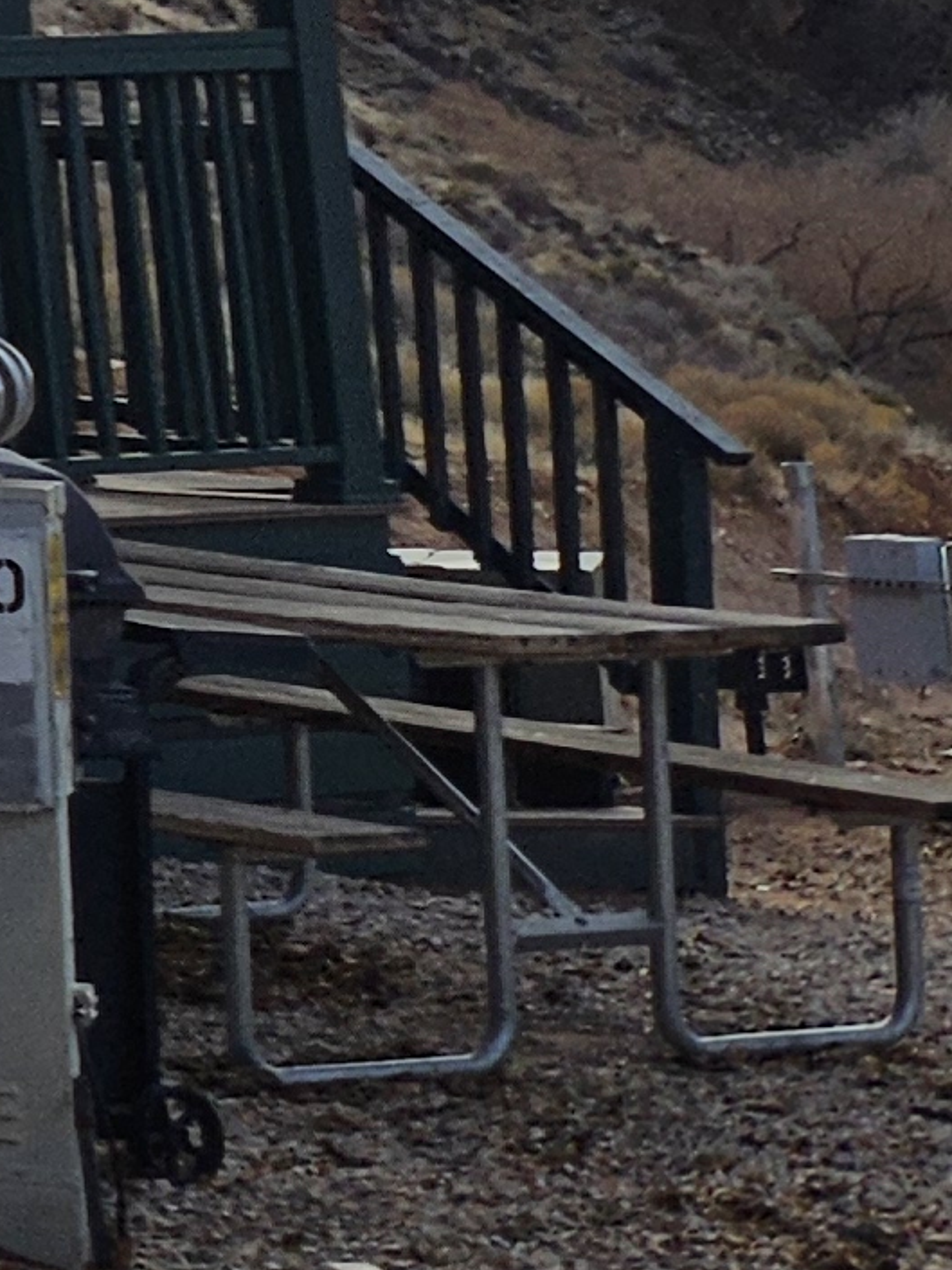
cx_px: -2329
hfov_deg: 8.3
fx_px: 4990
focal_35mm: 136
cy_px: -218
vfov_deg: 14.1
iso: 50
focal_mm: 5
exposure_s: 1/7940
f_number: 1.8
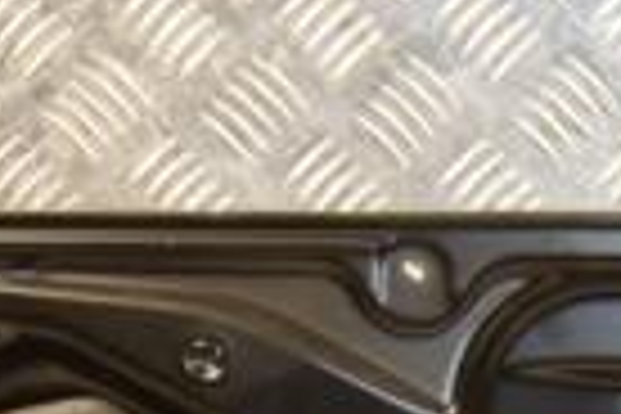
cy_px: 729
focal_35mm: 182
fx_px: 3139
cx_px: 666
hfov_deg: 11.2
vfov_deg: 7.3
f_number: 5
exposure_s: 1/160
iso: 800
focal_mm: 28
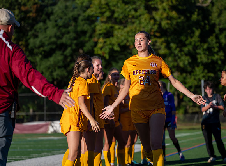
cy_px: 82
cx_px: 119
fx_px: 719
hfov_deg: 17.9
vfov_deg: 13.2
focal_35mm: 111
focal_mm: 89
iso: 100
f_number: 2.8
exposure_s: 1/2000
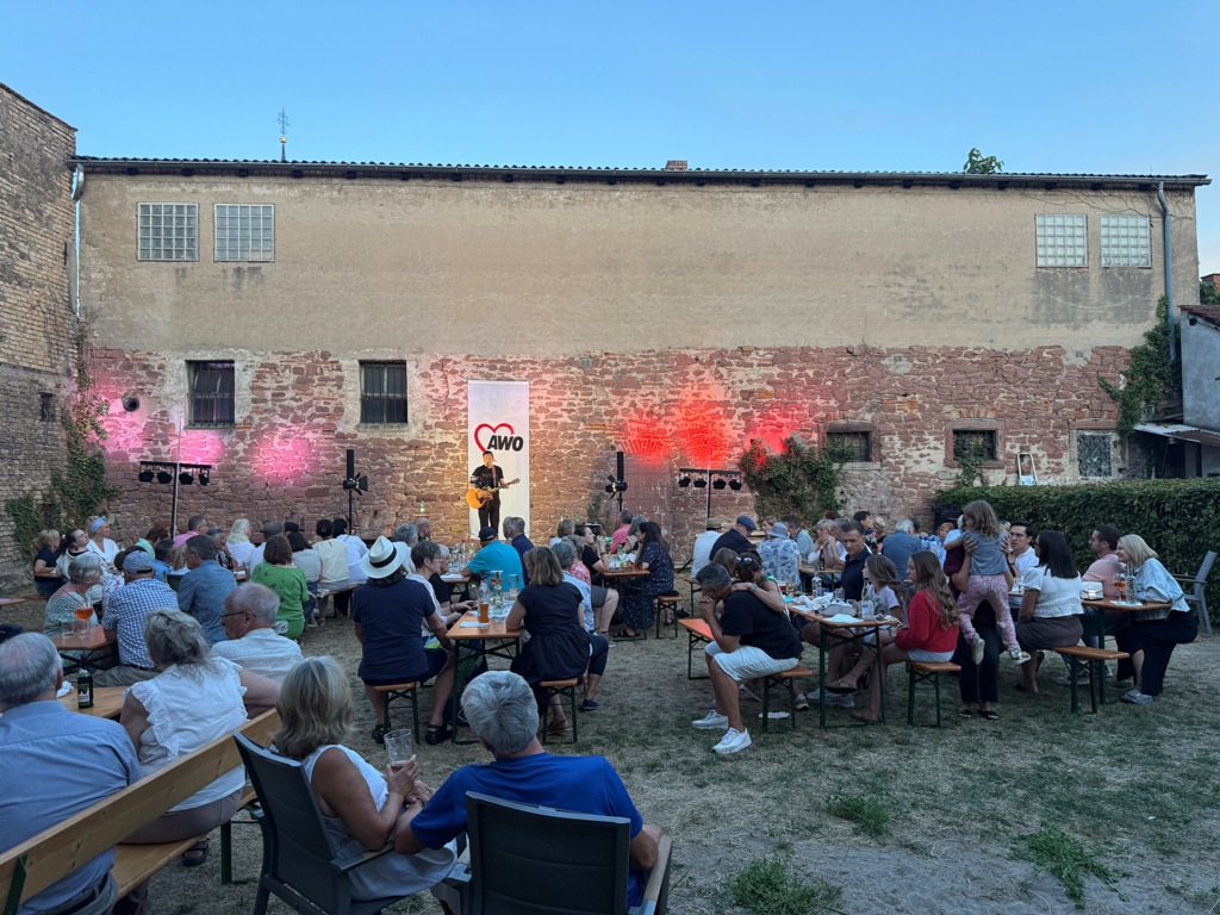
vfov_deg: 56.8
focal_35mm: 24
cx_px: 610
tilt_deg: +1.4
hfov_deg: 71.6
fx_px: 846
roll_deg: +1.2
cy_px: 458
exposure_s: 1/100
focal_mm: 6.76
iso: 125
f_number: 1.78
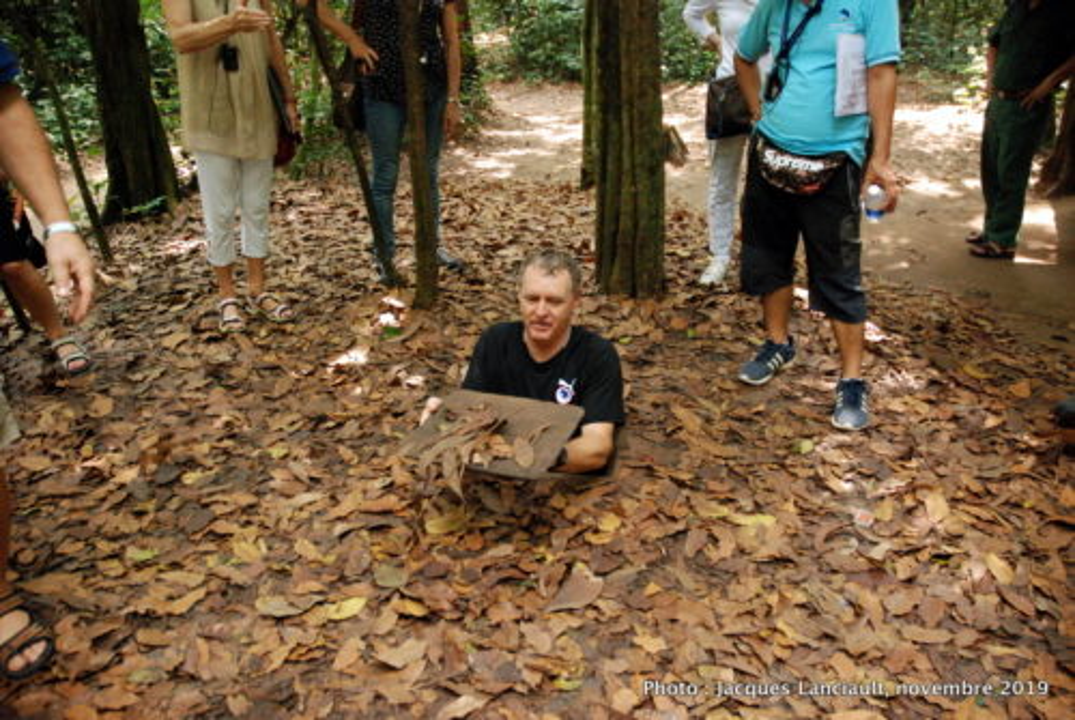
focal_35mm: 27
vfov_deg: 48.1
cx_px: 538
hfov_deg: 67.3
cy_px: 360
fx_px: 807
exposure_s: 1/160
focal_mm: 18
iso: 1600
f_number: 3.5
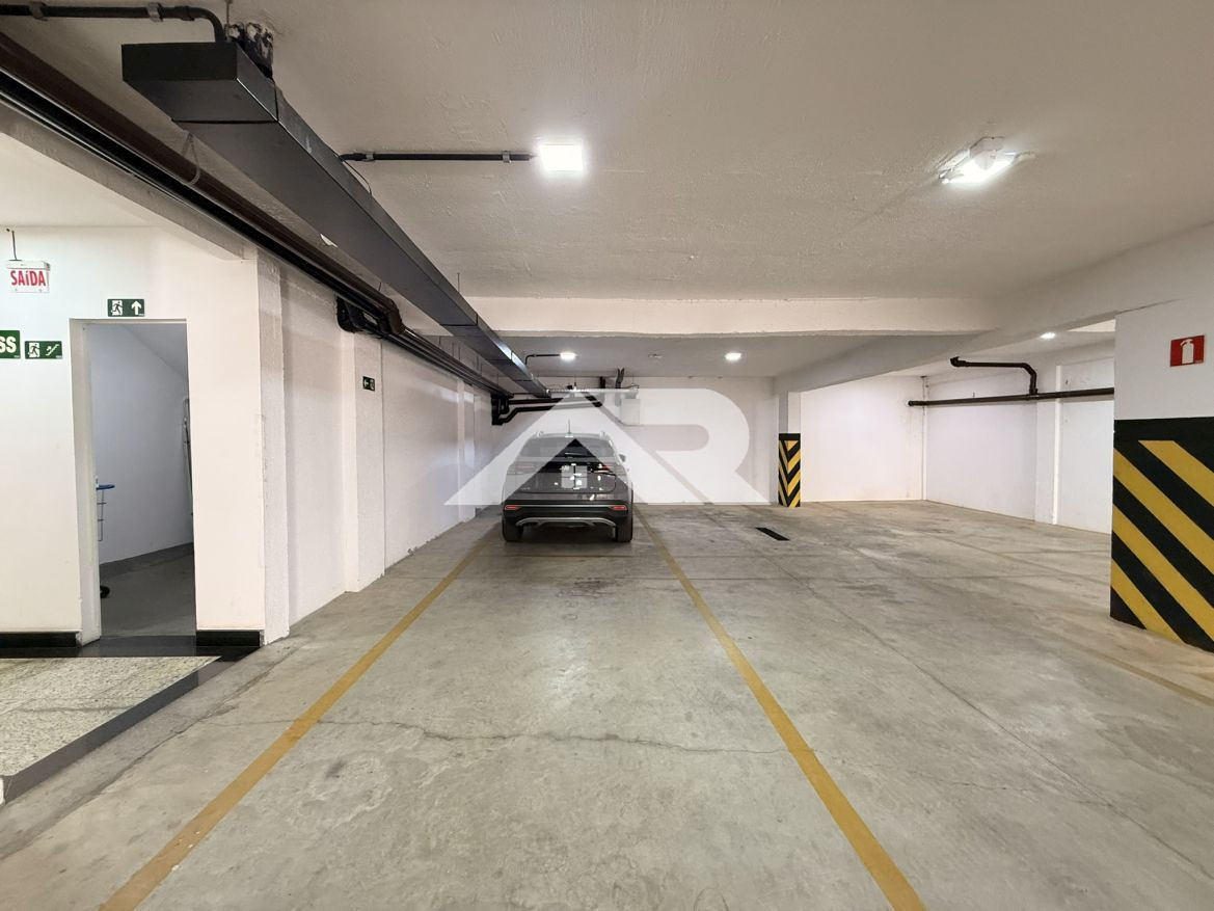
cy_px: 456
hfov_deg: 102.1
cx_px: 607
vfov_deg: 85.7
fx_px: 491
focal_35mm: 14
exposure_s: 1/60
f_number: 2.2
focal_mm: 2.22
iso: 400
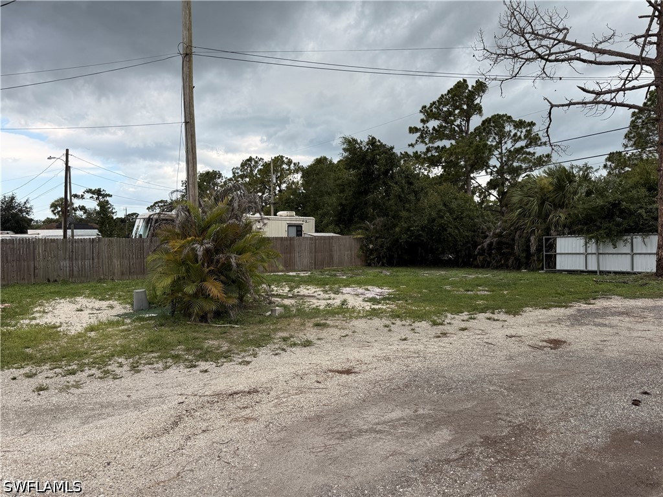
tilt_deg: -1.2
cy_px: 248
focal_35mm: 24
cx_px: 332
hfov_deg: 71.6
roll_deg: +0.3
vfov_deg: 56.8
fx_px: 460
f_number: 1.78
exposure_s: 1/1689
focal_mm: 6.76
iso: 100
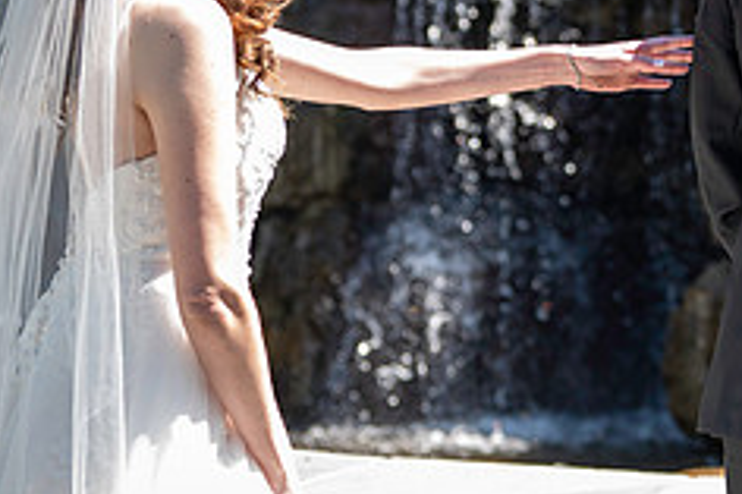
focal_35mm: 172
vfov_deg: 8.0
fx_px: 3543
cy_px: 129
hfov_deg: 11.9
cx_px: 695
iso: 1000
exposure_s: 1/2000
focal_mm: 70
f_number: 3.5
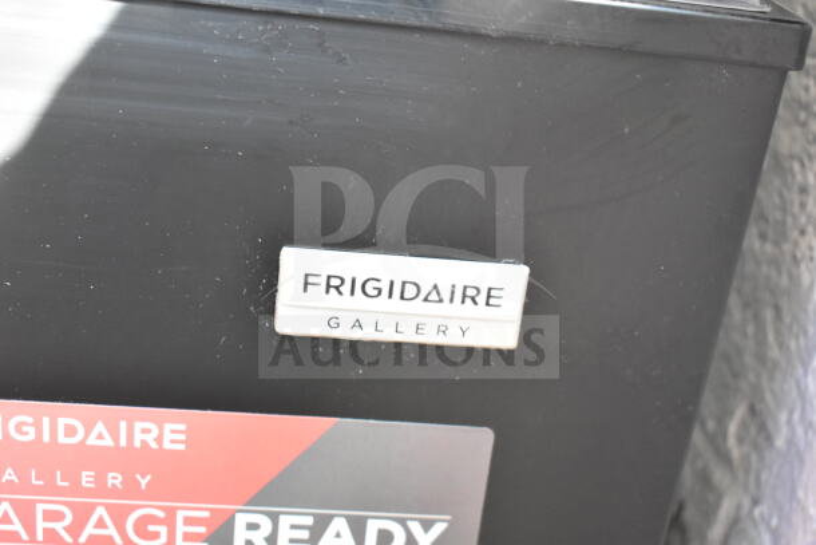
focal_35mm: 52
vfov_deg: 25.8
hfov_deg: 37.8
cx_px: 408
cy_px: 272
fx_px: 1190
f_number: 4.5
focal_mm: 35
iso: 3600
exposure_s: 1/60
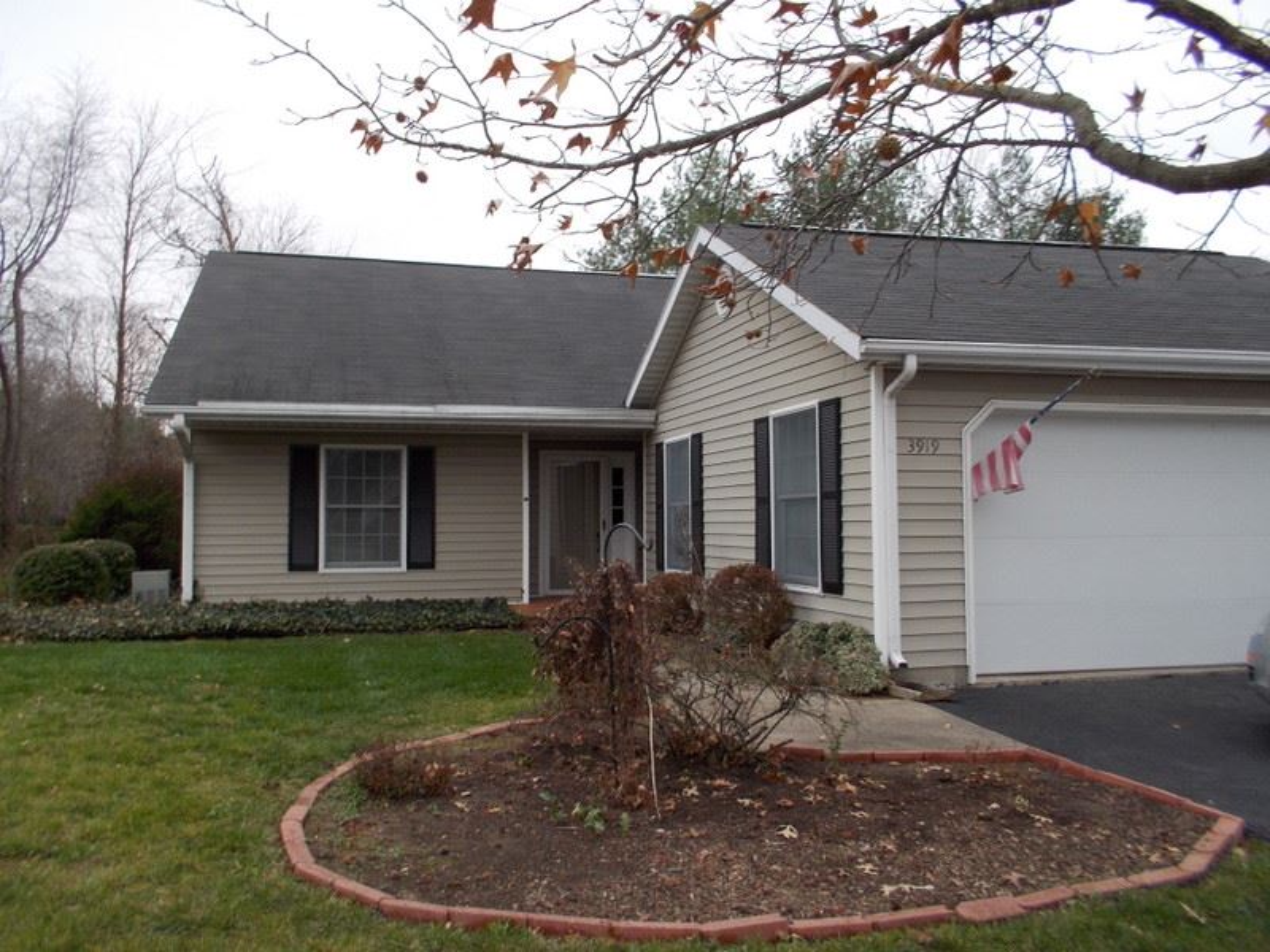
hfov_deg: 61.7
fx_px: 1064
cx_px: 635
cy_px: 476
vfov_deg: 48.2
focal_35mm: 29
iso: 100
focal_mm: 4.1
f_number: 3.3
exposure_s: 1/30
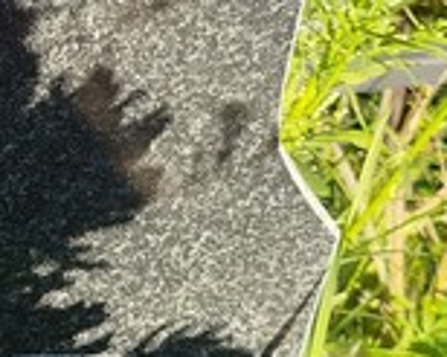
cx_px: -383
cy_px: -9
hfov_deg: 13.9
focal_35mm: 122
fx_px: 1613
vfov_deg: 12.5
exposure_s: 1/419
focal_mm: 5.31
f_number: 1.7
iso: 50
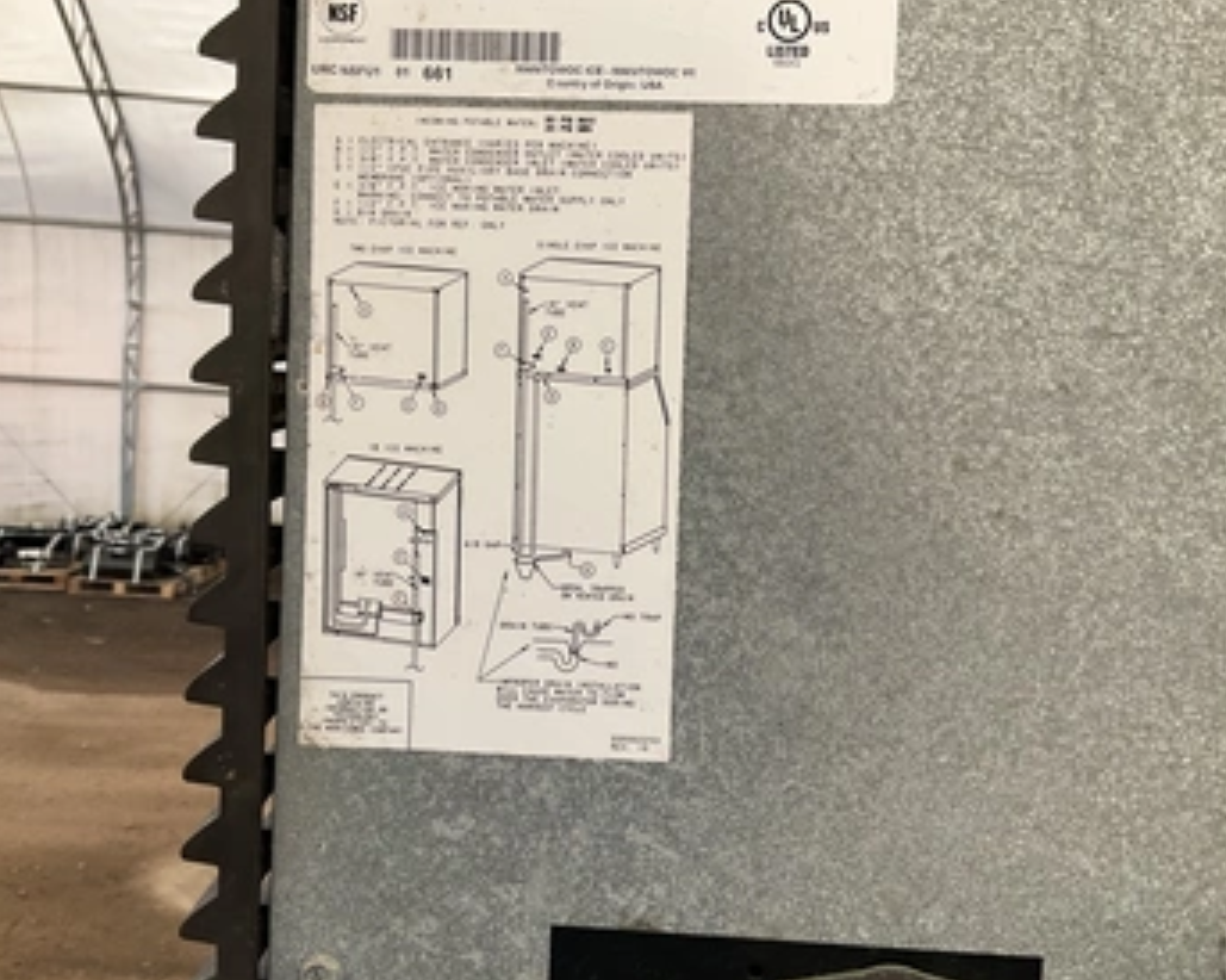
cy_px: 504
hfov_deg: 54.2
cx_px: 618
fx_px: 1197
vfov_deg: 44.5
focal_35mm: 33
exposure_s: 1/177
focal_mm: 3
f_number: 1.8
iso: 20
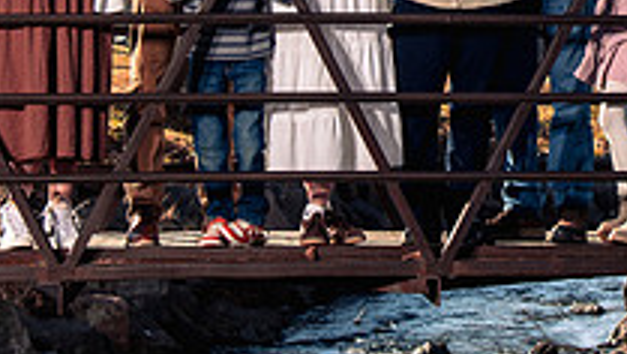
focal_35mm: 157
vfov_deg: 7.7
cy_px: -104
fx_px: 2613
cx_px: 535
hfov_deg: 13.6
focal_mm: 46
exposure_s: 1/250
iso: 200
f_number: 9
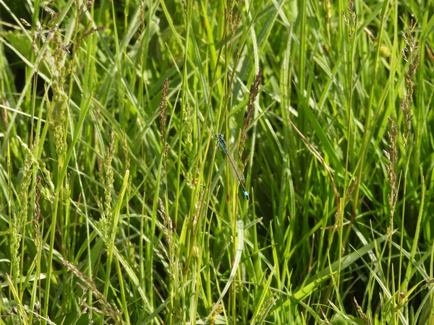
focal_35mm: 350
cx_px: 217
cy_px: 162
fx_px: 4388
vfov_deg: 4.2
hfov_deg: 5.7
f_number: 6.3
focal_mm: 62.5
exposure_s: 1/160
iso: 100
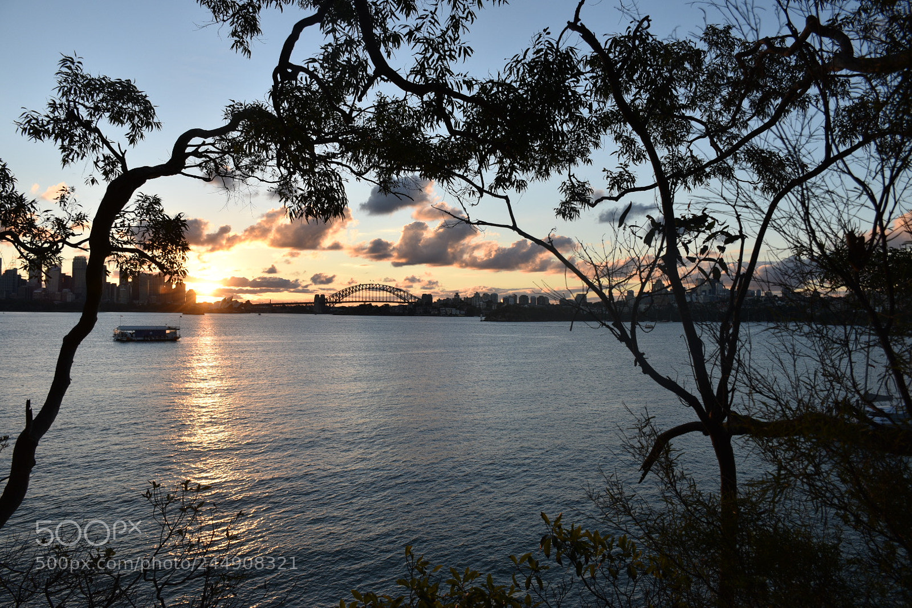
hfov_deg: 67.4
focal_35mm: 27
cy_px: 304
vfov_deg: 47.9
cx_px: 456
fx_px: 684
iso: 100
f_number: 7.1
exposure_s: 1/200
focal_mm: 18
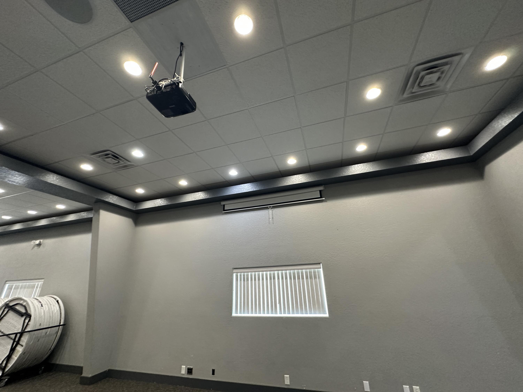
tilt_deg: +22.1
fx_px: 212
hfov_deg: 102.1
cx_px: 262
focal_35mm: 14
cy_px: 196
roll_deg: +1.6
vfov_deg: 85.7
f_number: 2.2
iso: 320
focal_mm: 2.22
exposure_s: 1/60
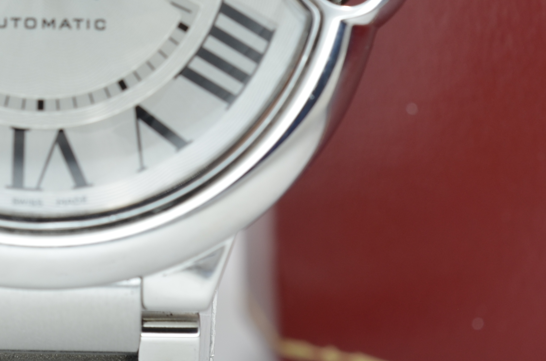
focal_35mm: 164
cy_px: -4
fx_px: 2482
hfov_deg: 12.4
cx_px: -5
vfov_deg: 8.3
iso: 100
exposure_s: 1/50
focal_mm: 40
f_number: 8
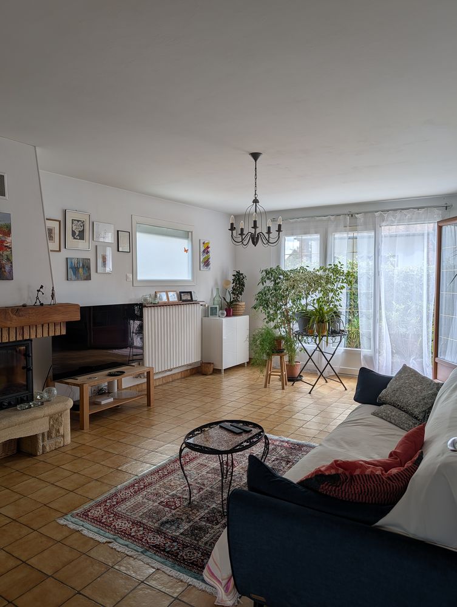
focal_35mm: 24
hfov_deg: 56.9
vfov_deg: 71.5
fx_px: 421
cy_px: 304
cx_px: 228
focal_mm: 6.9
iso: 19
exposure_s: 1/459
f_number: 1.68
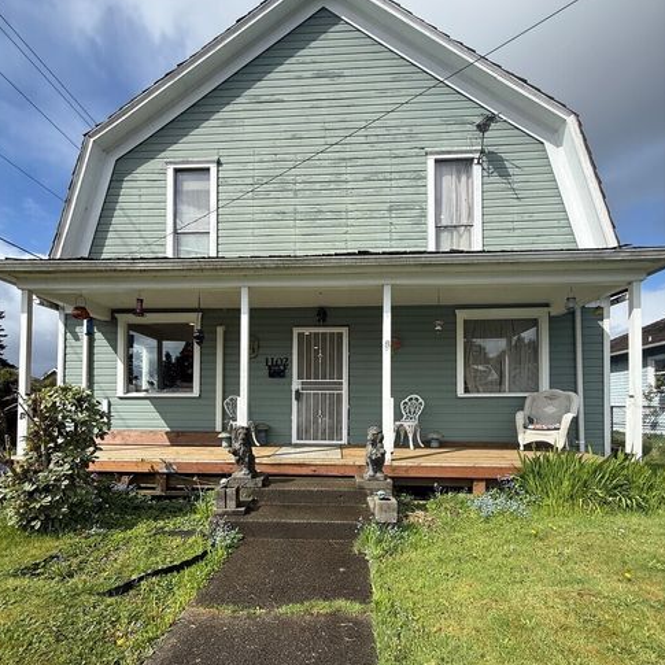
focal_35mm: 17
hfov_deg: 84.0
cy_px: 404
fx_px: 369
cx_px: 326
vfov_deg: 82.8
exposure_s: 1/1534
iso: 50
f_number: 2.2
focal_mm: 2.22
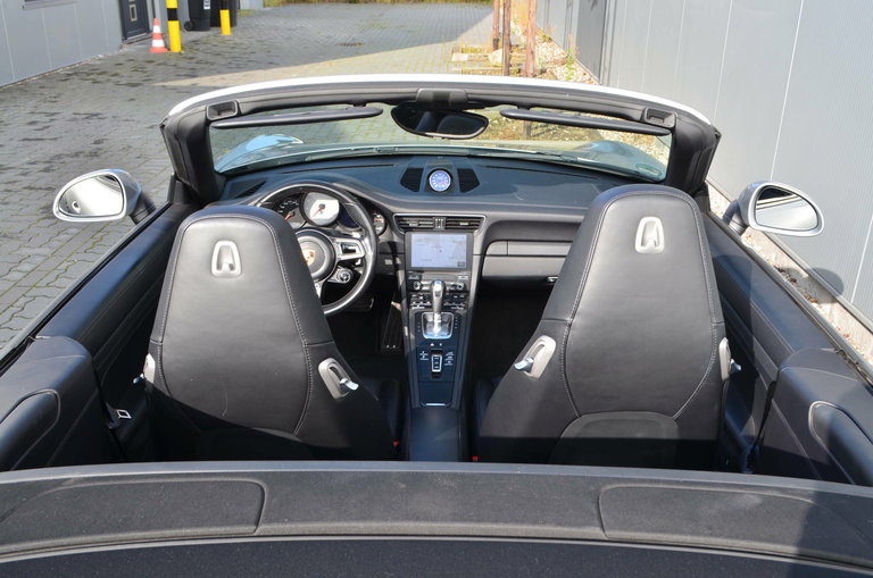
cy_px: 289
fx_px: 799
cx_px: 436
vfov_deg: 39.8
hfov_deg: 57.3
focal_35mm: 33
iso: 250
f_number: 10
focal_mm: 22
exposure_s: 1/60
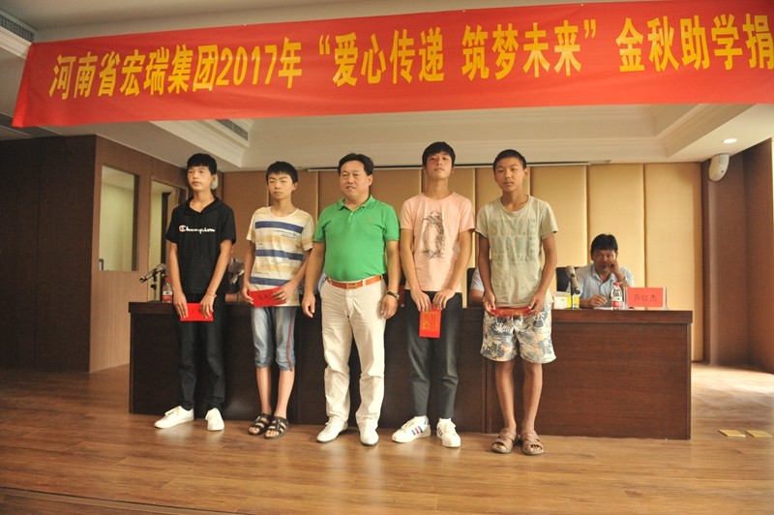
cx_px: 387
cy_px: 258
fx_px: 516
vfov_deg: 53.1
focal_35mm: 24
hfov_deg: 73.8
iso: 3200
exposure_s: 1/500
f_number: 3.5
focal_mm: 24
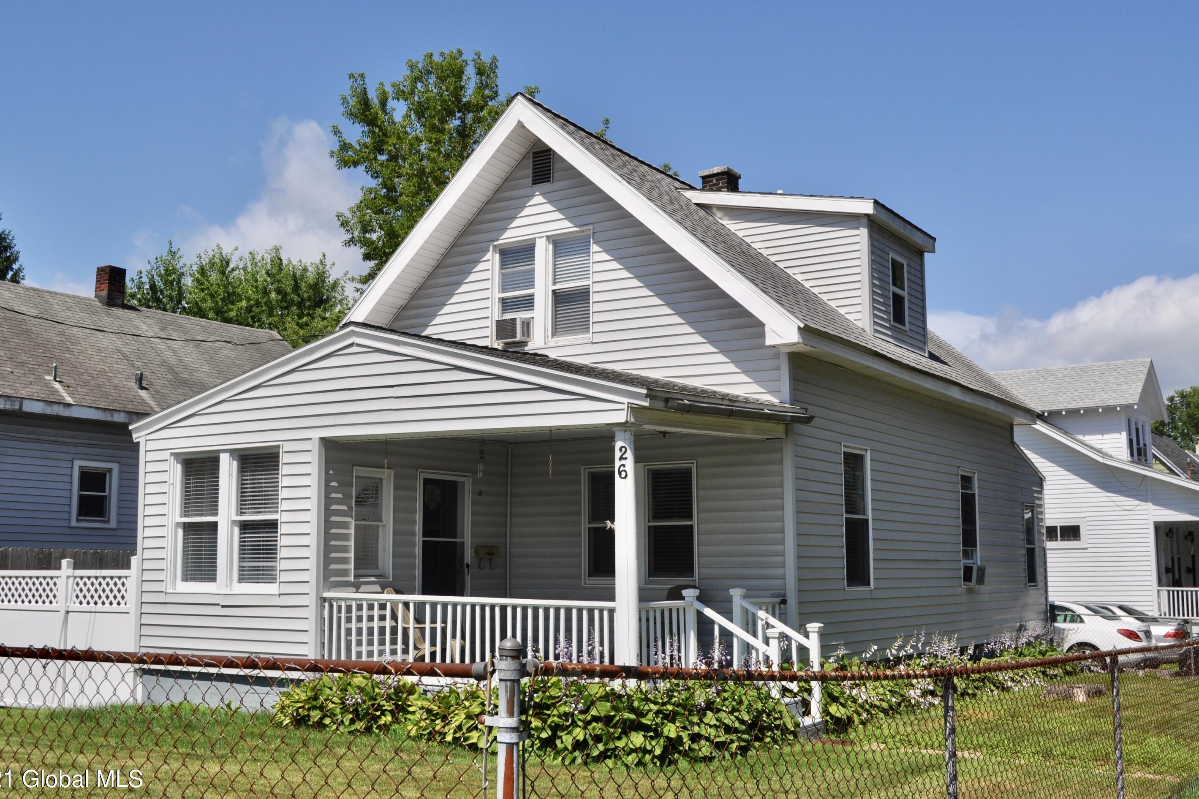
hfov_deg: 50.7
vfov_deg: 35.0
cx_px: 577
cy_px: 397
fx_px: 1265
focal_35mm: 38
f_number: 10
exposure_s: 1/800
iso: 200
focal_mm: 24
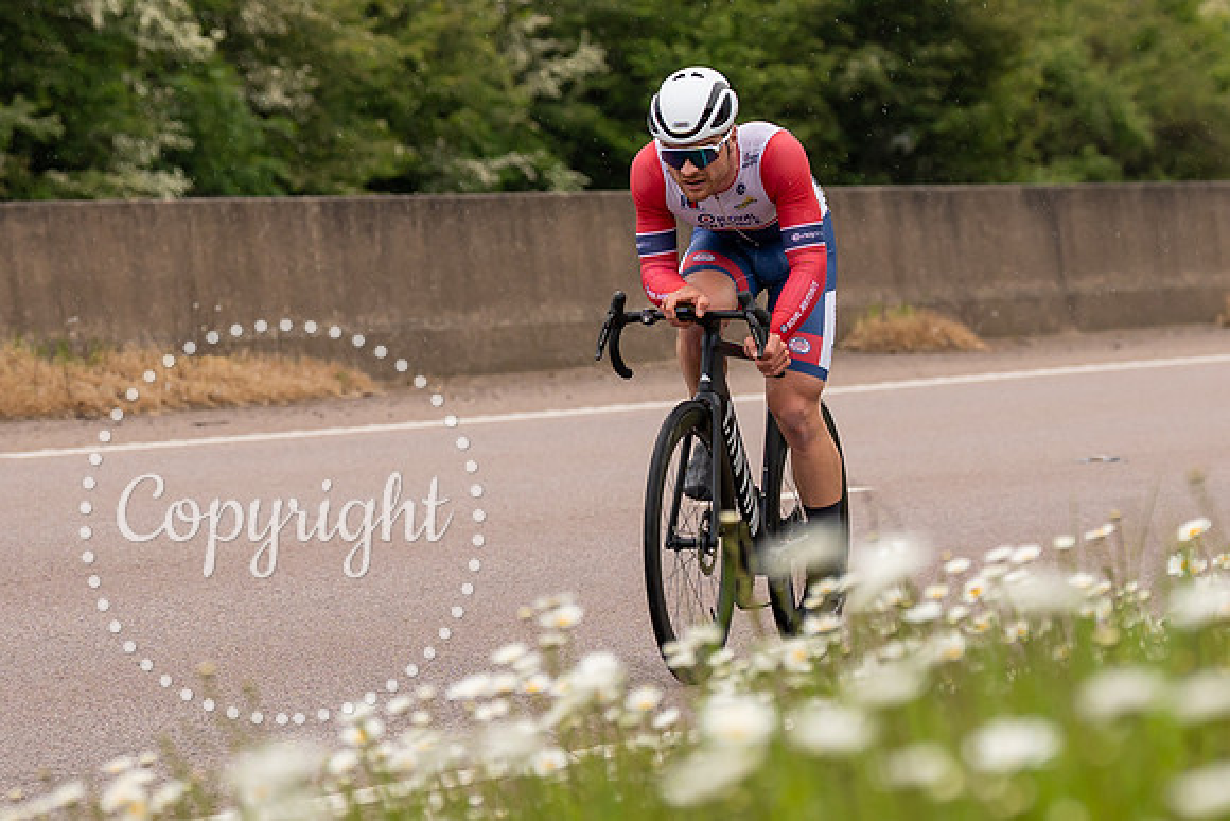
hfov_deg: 6.9
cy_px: 342
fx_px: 10192
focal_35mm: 298
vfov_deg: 4.6
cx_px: 768
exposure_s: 1/1000
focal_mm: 106
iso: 250
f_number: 3.5
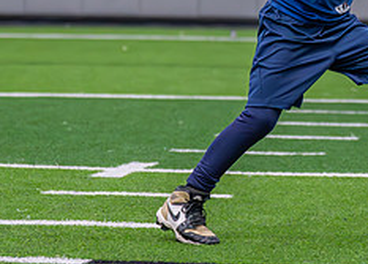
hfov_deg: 8.4
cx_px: 329
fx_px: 2511
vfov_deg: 6.0
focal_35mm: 240
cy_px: -41
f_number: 2.8
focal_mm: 70
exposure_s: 1/1000
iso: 5000
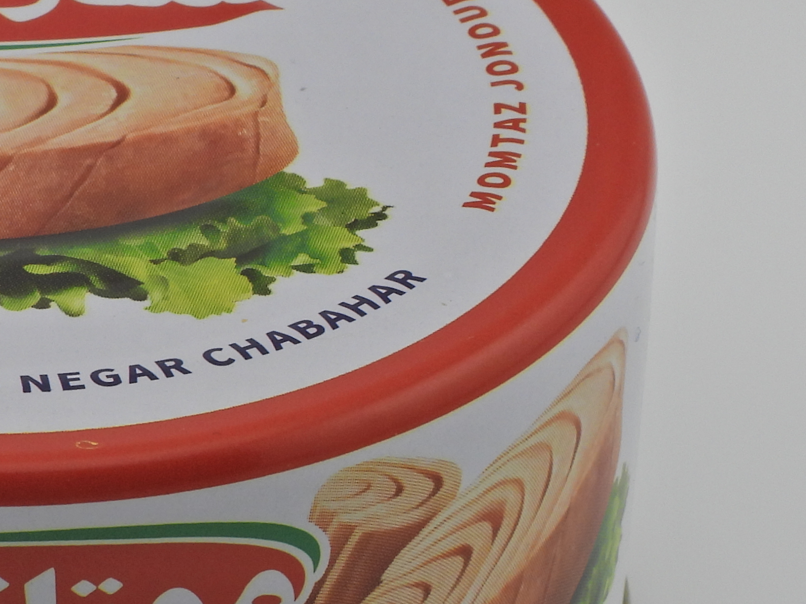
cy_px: 450
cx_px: -49
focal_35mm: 211
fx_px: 4912
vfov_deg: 7.0
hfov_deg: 9.3
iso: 100
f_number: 6.3
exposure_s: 1/80
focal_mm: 13.5
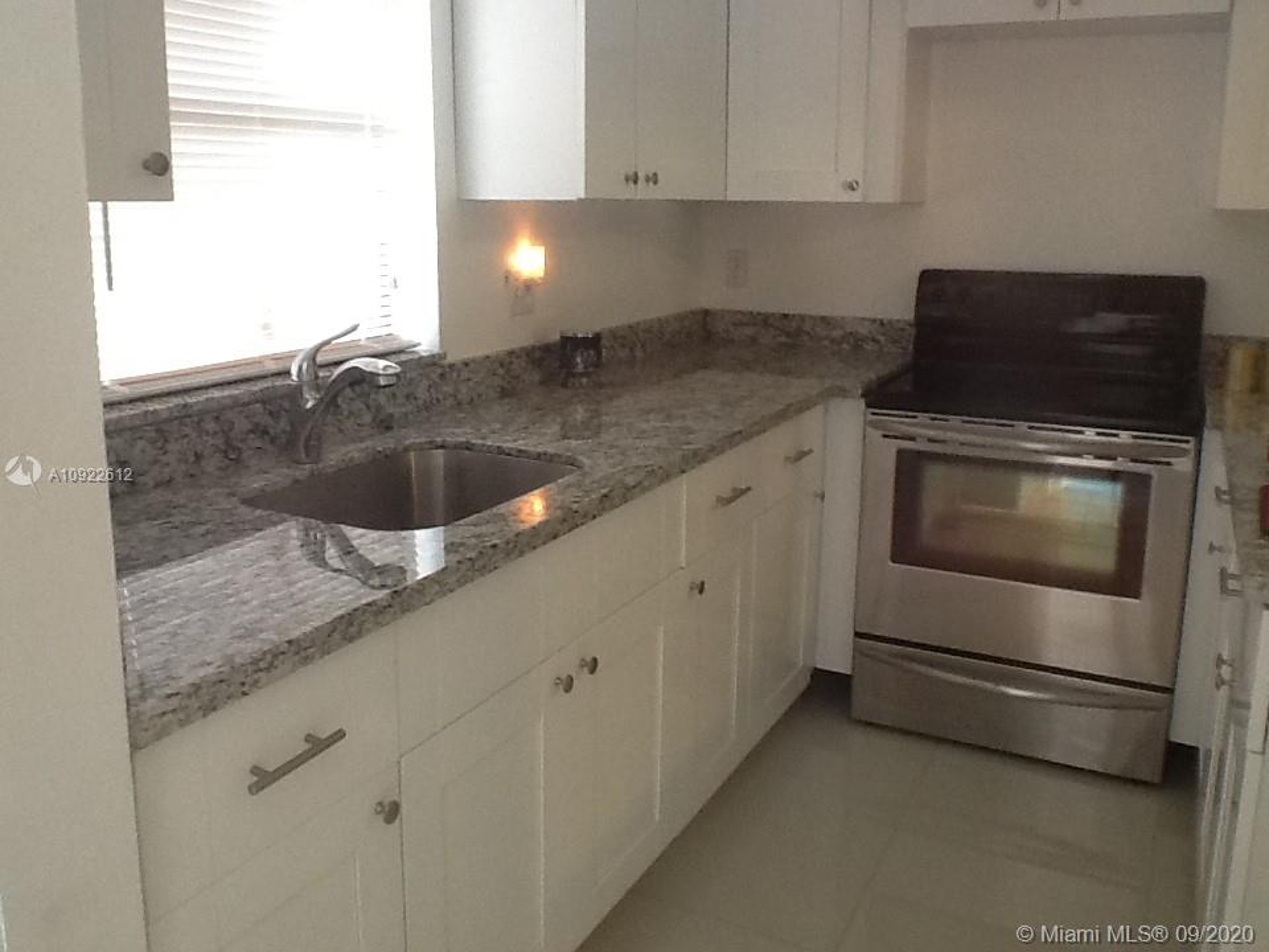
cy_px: 476
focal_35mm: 44
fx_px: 1613
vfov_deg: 32.9
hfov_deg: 42.9
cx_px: 634
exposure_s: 1/30
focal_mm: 2.03
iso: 100
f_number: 2.4
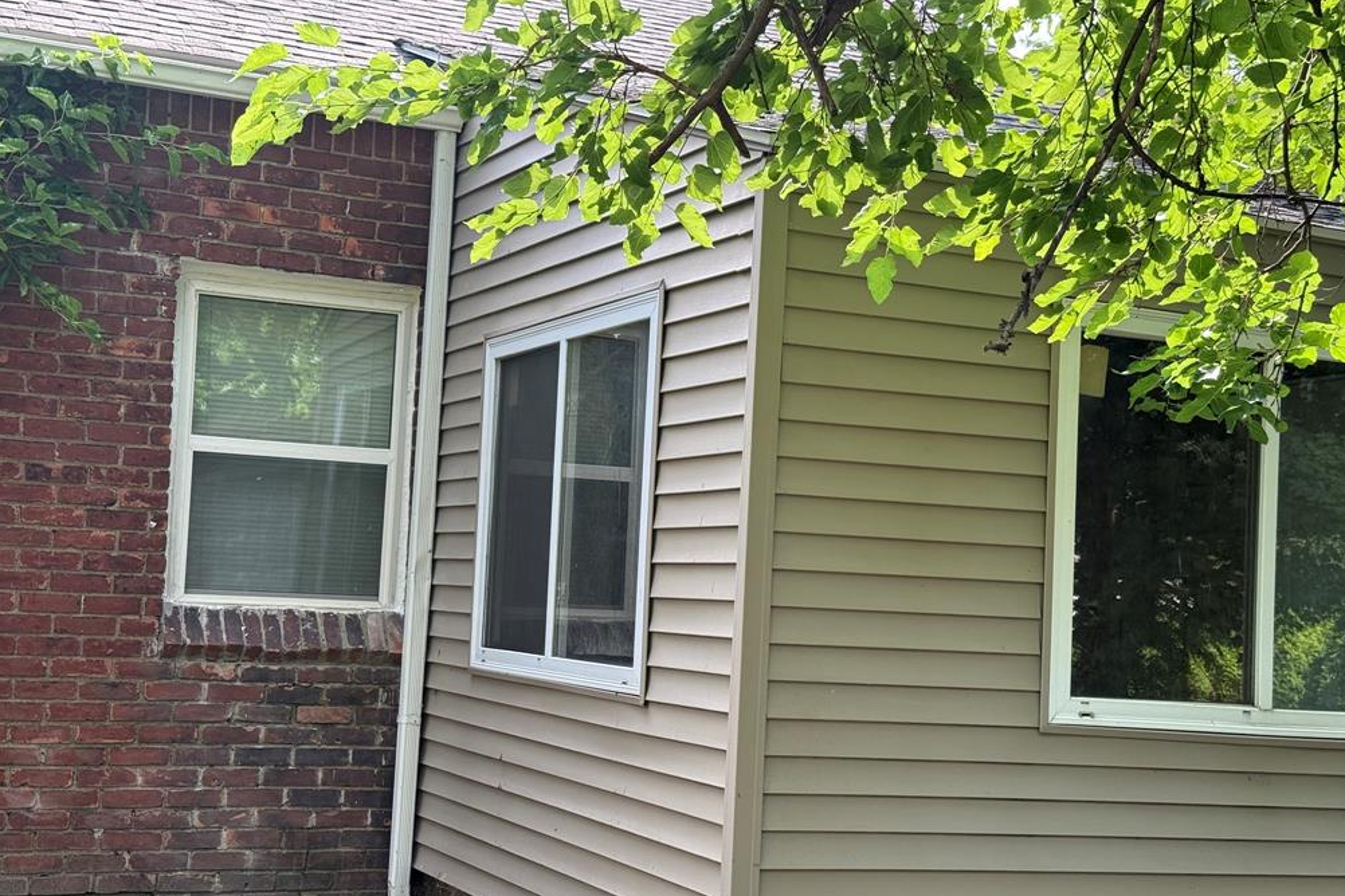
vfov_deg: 26.5
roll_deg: -2.1
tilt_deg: +1.7
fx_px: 1905
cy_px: 507
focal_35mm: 51
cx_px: 663
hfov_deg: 38.9
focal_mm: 6.76
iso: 80
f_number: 1.78
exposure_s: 1/429
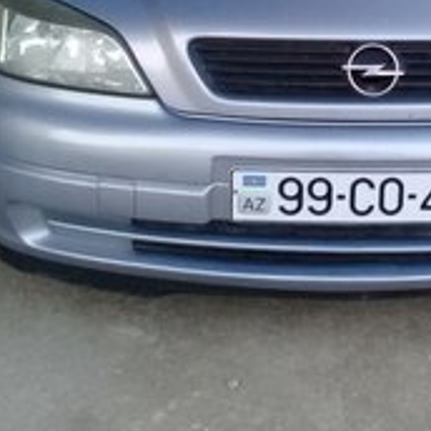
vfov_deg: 20.7
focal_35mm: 79
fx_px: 1113
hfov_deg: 21.7
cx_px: 333
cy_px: -65
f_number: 2.2
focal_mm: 3.3
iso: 100
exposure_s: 1/100
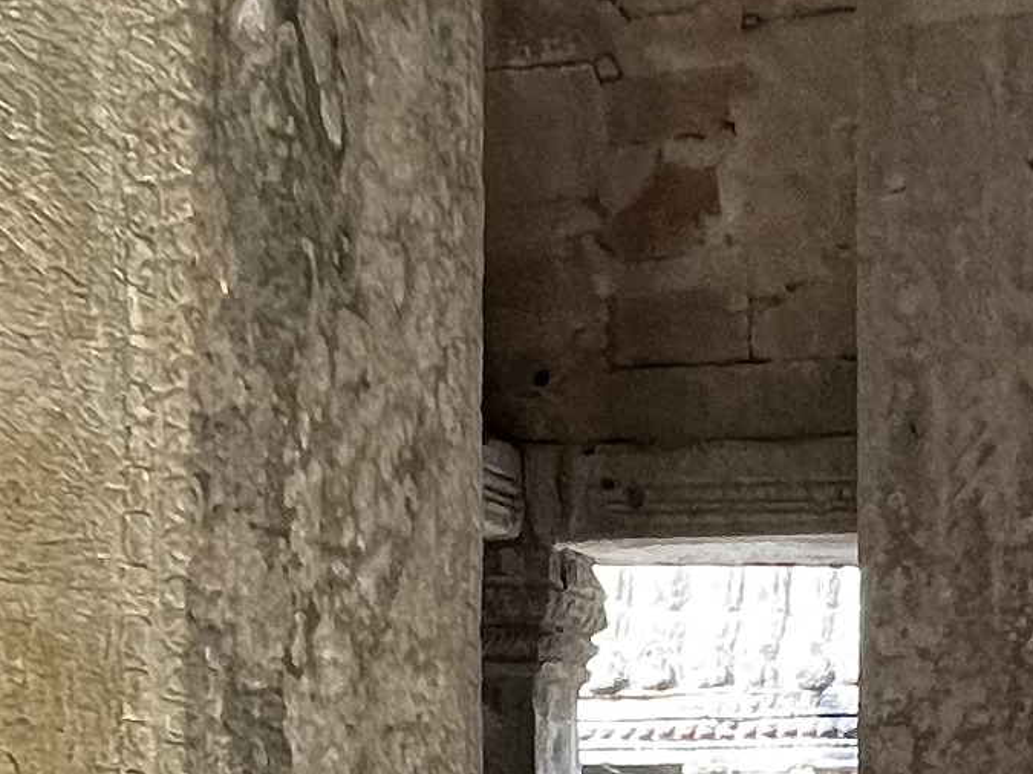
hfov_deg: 25.0
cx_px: 796
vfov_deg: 18.2
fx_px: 2297
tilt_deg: -1.3
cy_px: 904
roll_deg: -0.1
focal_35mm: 77
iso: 160
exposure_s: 1/99
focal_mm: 1.57
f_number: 1.8
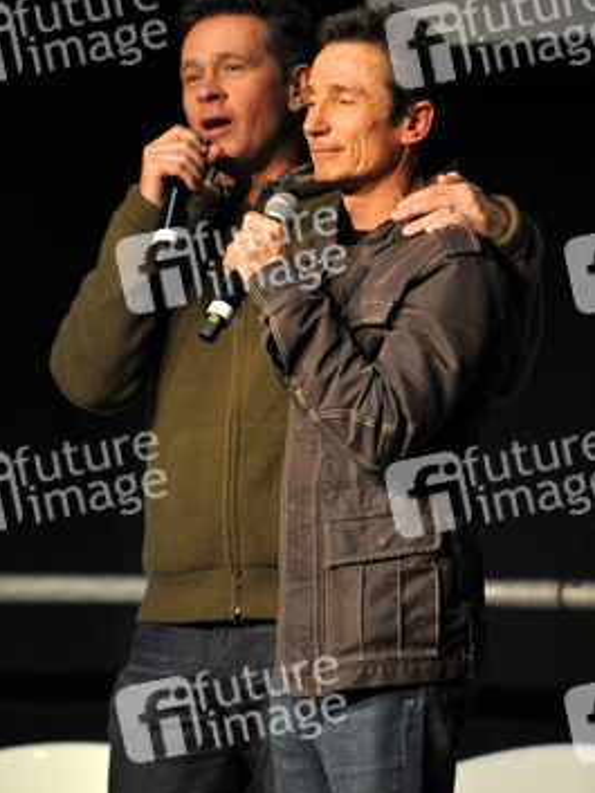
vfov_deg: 4.0
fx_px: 11223
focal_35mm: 490
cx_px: 298
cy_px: 373
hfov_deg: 3.0
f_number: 6.3
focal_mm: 300
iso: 1600
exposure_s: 1/125
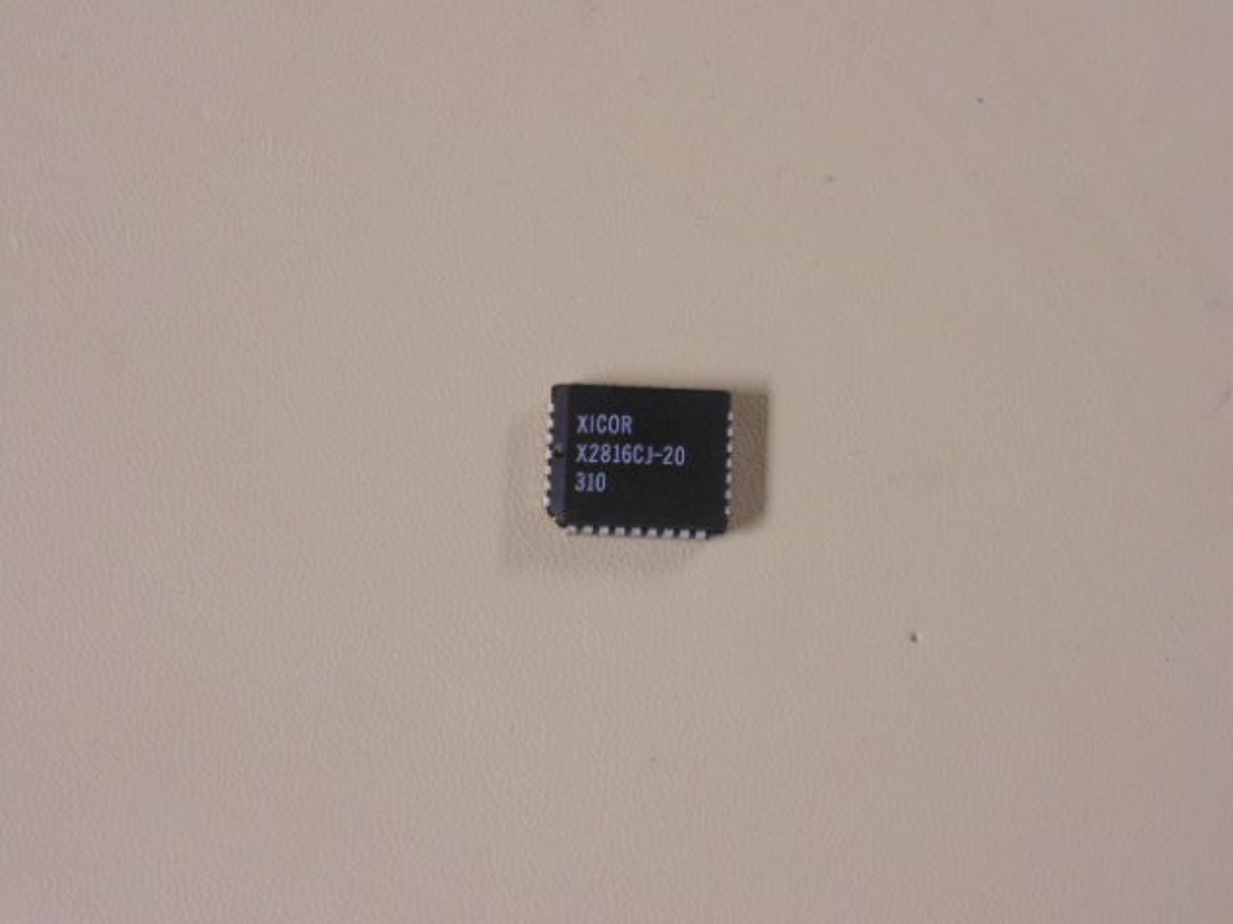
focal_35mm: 79
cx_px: 616
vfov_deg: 18.7
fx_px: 2814
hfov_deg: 24.7
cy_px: 462
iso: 400
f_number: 4.3
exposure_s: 1/30
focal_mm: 14.1
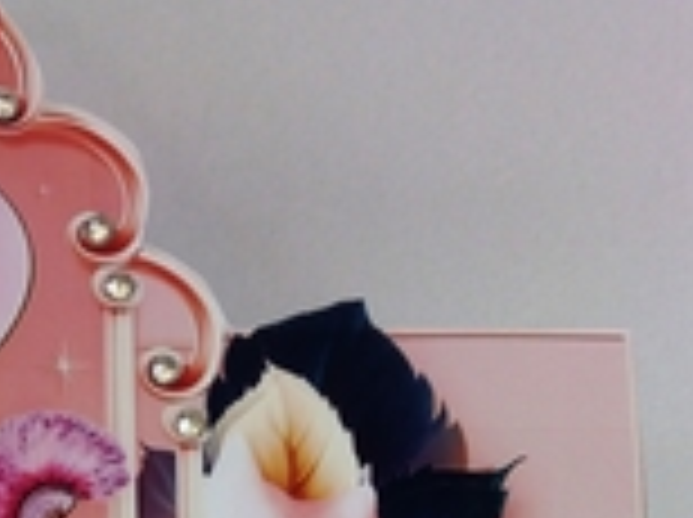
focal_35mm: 79
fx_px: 1579
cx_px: -158
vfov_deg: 17.3
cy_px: 709
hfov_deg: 22.6
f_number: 2
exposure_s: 1/150
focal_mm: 3.5
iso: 114
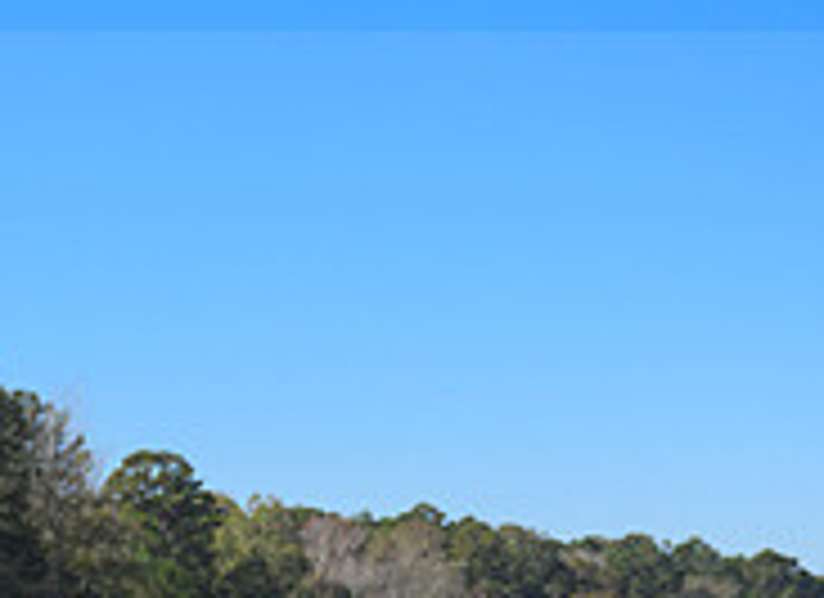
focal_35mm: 179
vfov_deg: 8.0
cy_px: 733
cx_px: -308
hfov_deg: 10.9
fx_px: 4214
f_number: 4
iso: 64
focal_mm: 45
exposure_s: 1/500
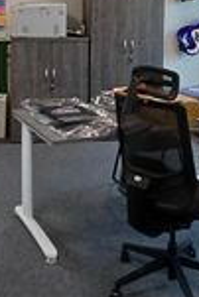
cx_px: 51
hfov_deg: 30.1
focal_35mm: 44
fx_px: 364
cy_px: 45
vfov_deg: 41.8
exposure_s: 1/50
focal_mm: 1.64
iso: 125
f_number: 2.2
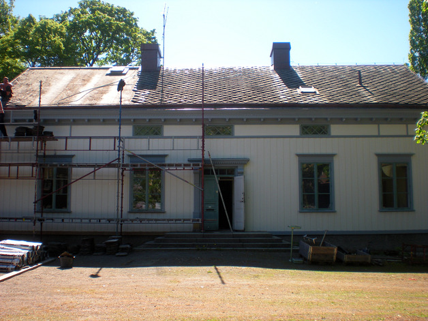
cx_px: 214
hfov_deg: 49.0
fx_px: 470
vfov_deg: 37.7
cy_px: 160
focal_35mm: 38
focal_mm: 6.3
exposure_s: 1/184
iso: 64
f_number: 4.6
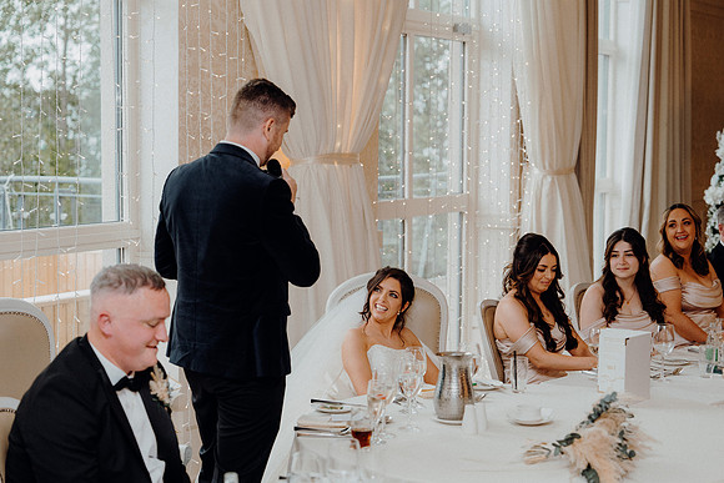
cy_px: 242
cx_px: 362
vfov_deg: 19.5
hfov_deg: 28.8
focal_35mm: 70
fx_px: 1408
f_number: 3.5
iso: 640
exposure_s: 1/160
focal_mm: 70
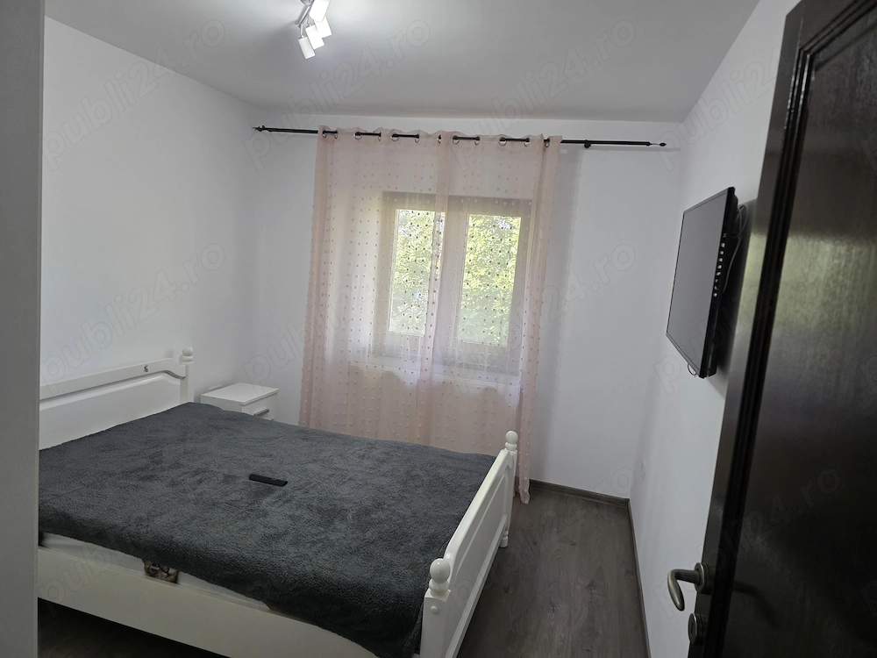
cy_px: 329
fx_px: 583
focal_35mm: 23
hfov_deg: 73.9
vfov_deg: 58.9
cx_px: 438
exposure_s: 1/100
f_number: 1.7
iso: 320
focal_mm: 6.3
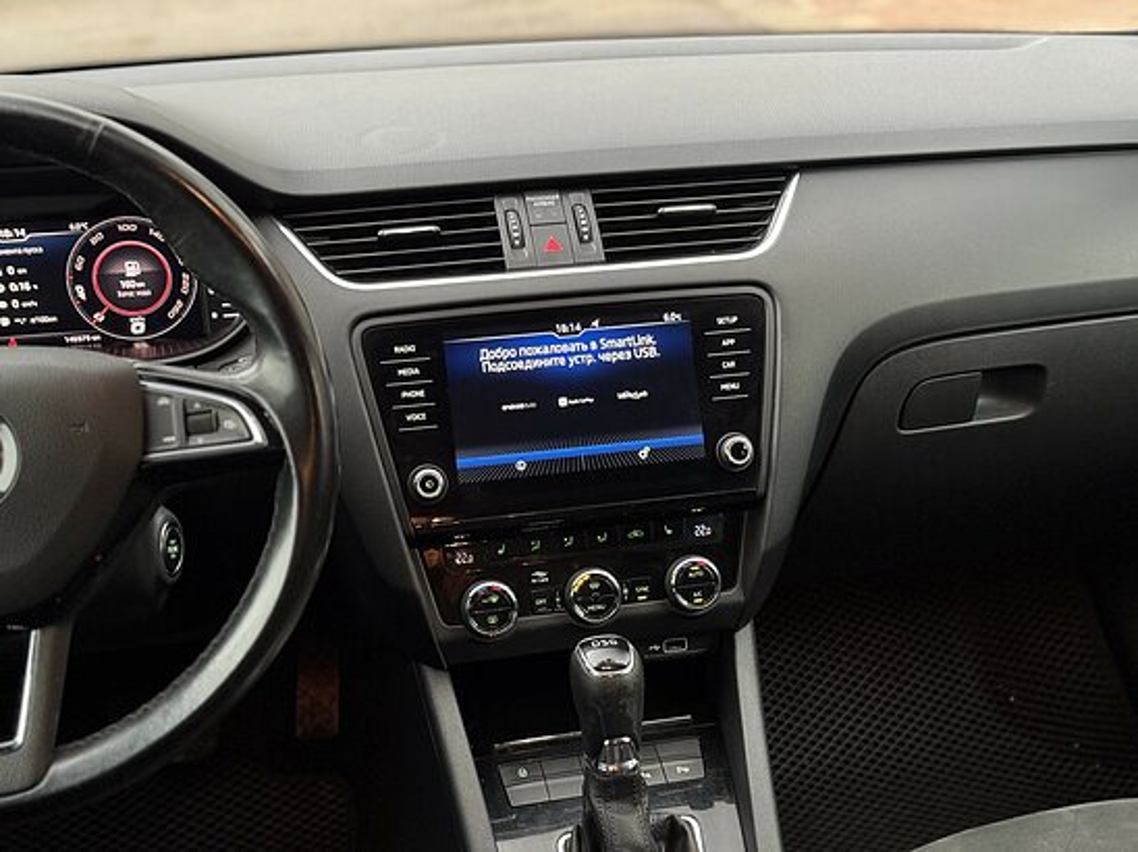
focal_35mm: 48
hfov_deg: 39.7
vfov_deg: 30.2
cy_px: 426
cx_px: 569
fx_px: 1577
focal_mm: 6.76
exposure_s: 1/28
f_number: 1.78
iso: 640
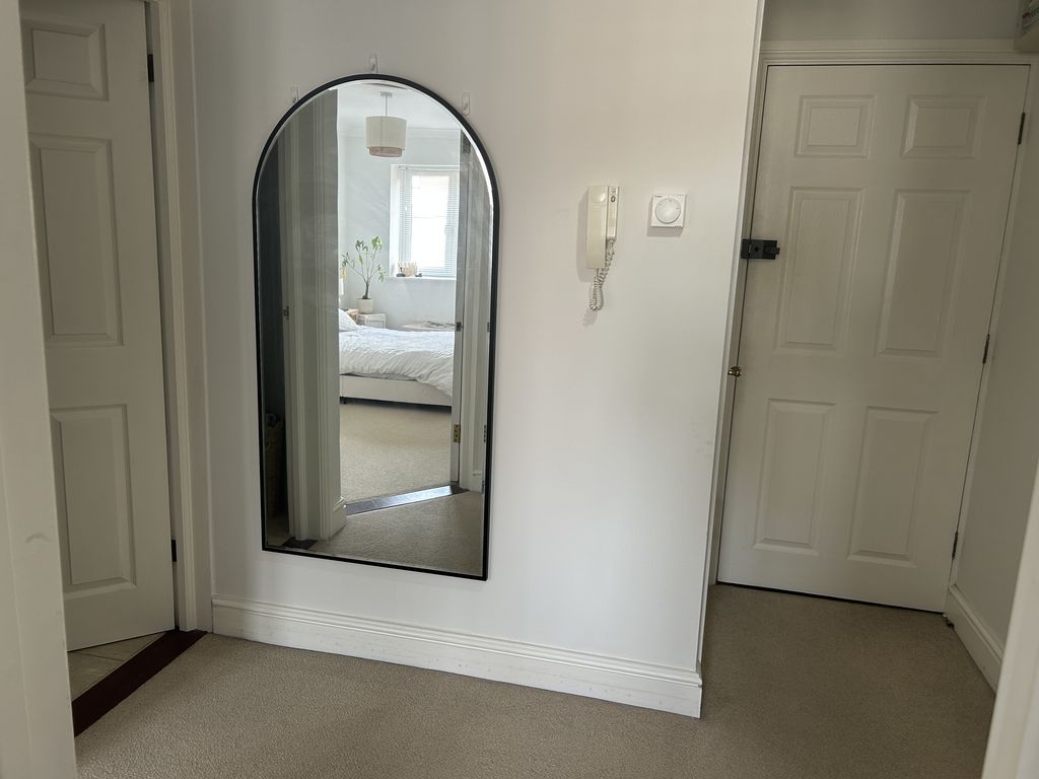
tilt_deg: -11.1
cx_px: 520
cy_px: 390
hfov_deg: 67.3
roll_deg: -2.4
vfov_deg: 53.1
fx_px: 780
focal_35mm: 26
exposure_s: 1/50
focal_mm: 5.7
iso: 80
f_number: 1.5
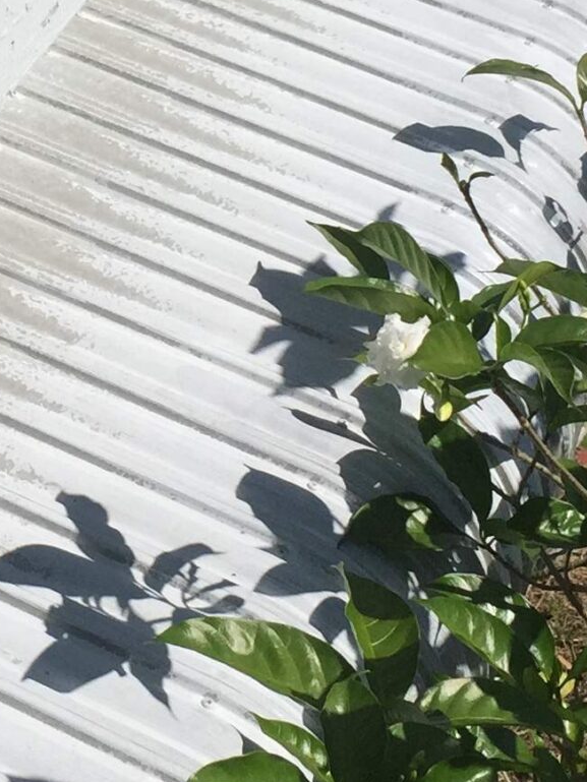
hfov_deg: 13.1
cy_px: 18
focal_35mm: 109
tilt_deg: -31.4
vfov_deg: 17.7
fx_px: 2464
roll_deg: +0.2
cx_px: -166
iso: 32
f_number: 2.2
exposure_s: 1/5650
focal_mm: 4.15
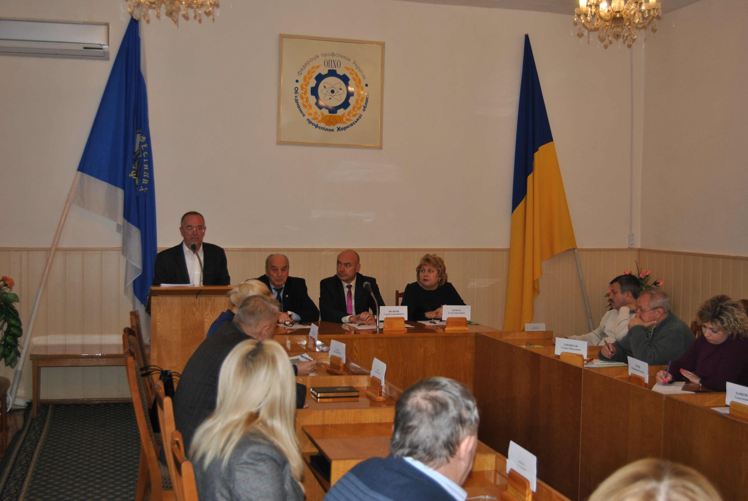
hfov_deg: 43.6
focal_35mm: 45
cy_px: 250
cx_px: 374
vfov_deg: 29.9
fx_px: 936
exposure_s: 1/60
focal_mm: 30
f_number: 4.2
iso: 200
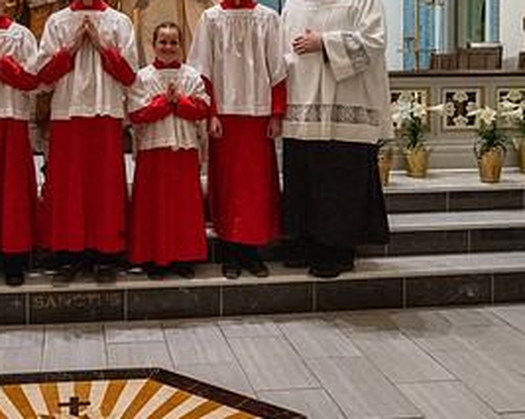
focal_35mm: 49
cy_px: 76
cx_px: 151
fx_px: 761
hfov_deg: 37.4
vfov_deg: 30.0
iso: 5000
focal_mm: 24
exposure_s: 1/60
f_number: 10
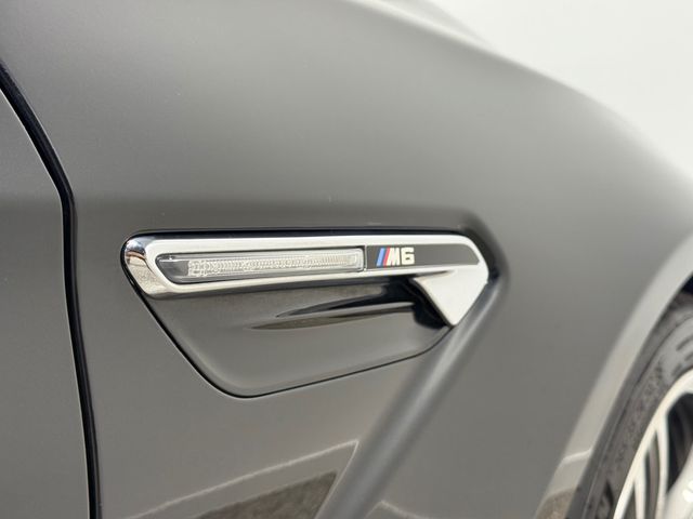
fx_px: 961
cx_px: 346
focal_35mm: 48
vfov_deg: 30.3
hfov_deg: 39.7
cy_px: 260
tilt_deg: -7.0
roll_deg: -2.9
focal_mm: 6.76
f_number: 1.78
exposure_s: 1/120
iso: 100
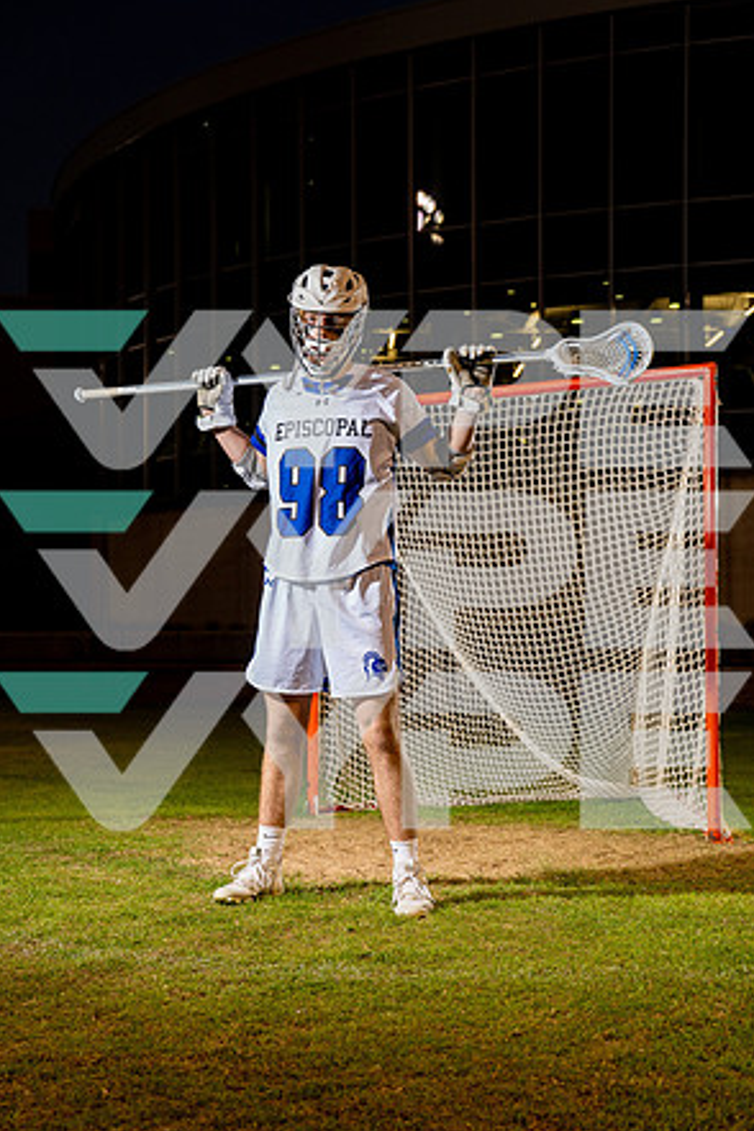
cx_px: 377
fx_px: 1571
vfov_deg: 39.6
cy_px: 572
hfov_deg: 27.0
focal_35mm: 50
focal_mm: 49
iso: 400
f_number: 4
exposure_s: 1/250
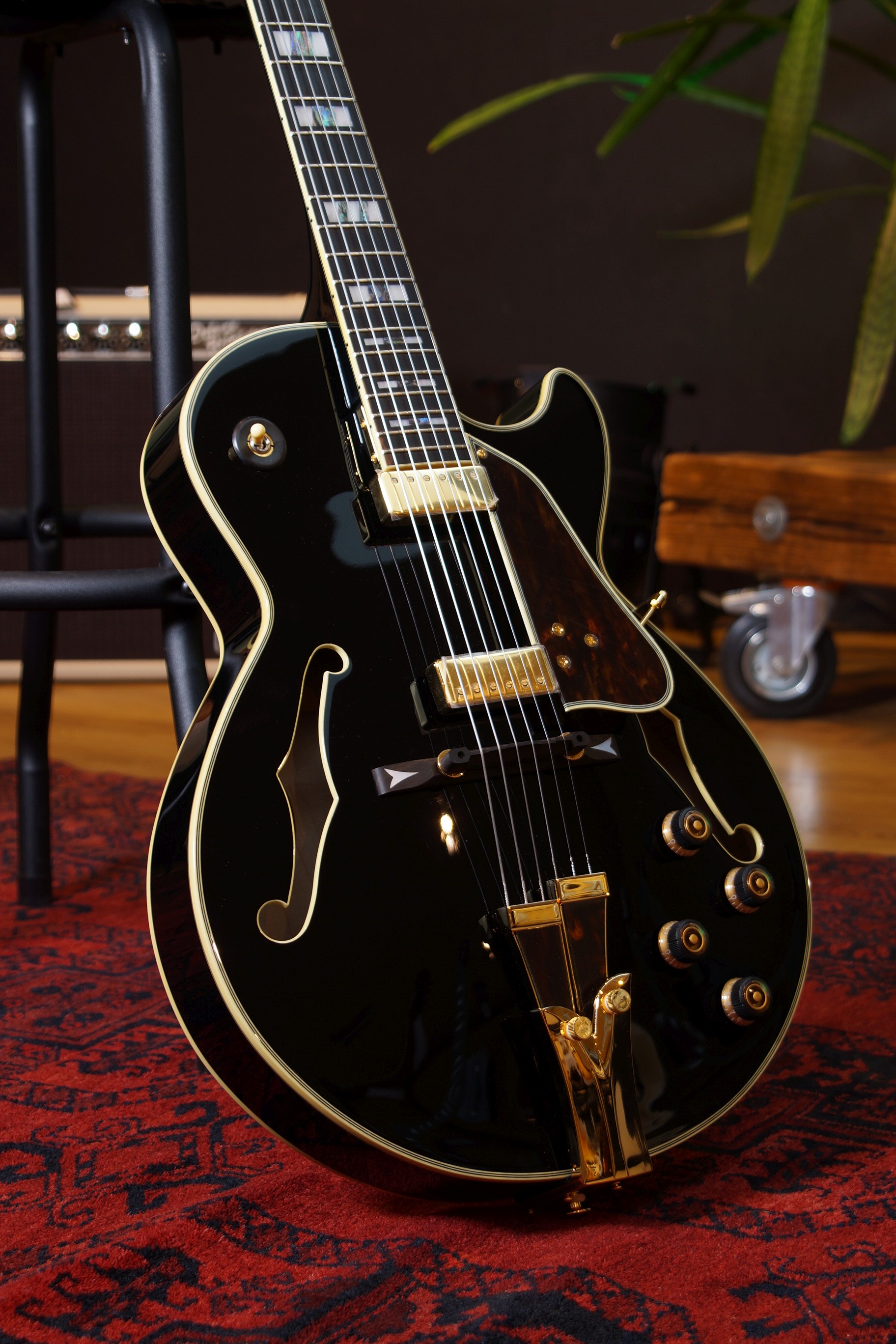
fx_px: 2800
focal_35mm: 75
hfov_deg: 18.2
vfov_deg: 27.0
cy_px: 672
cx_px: 448
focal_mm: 50
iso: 100
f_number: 5.6
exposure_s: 1/8
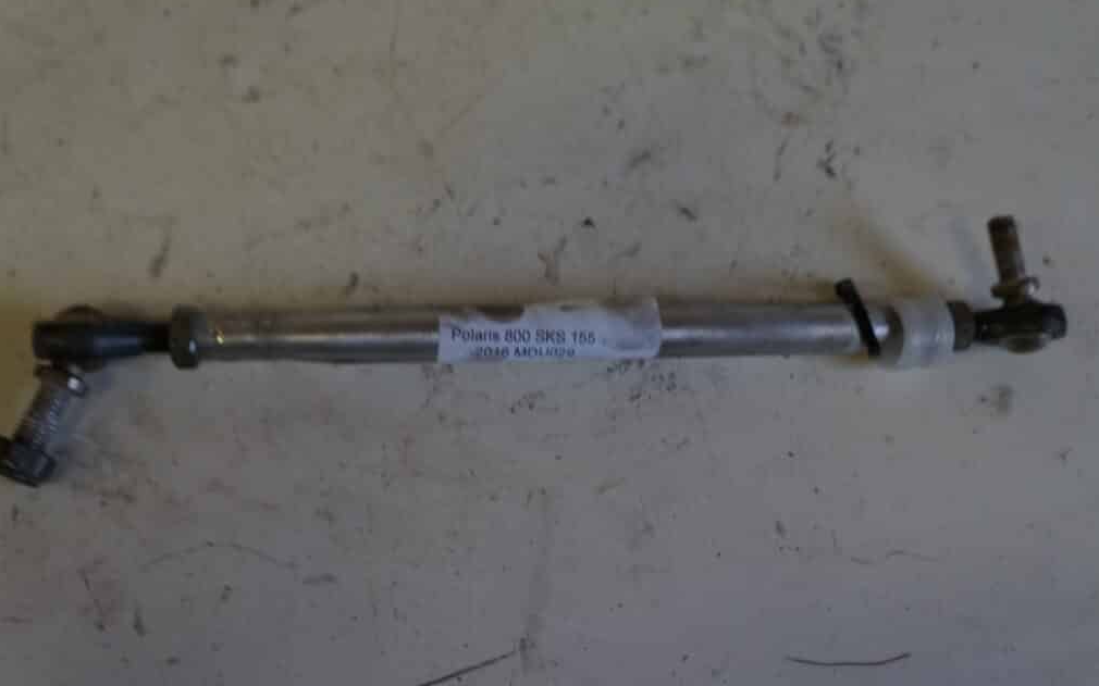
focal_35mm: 31
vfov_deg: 40.6
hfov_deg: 61.2
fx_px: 928
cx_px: 555
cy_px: 344
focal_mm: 20
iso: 500
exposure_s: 1/60
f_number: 4
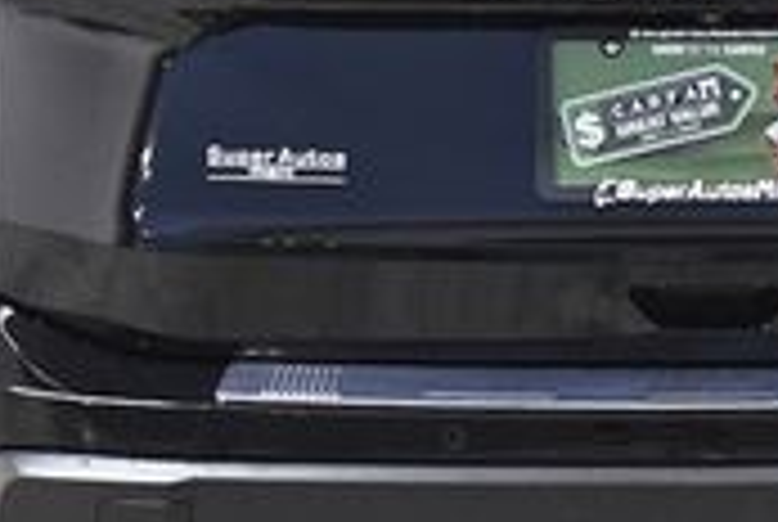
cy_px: 25
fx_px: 3117
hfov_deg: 14.1
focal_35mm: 144
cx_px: 702
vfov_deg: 9.5
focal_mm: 26
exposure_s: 1/200
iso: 2500
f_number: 4.5
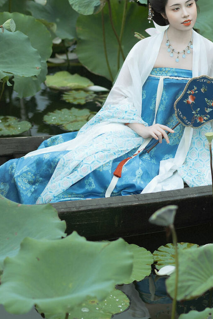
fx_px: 1543
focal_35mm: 174
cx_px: 130
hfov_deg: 7.9
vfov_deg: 11.8
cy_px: 148
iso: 100
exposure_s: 1/1250
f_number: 2
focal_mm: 85
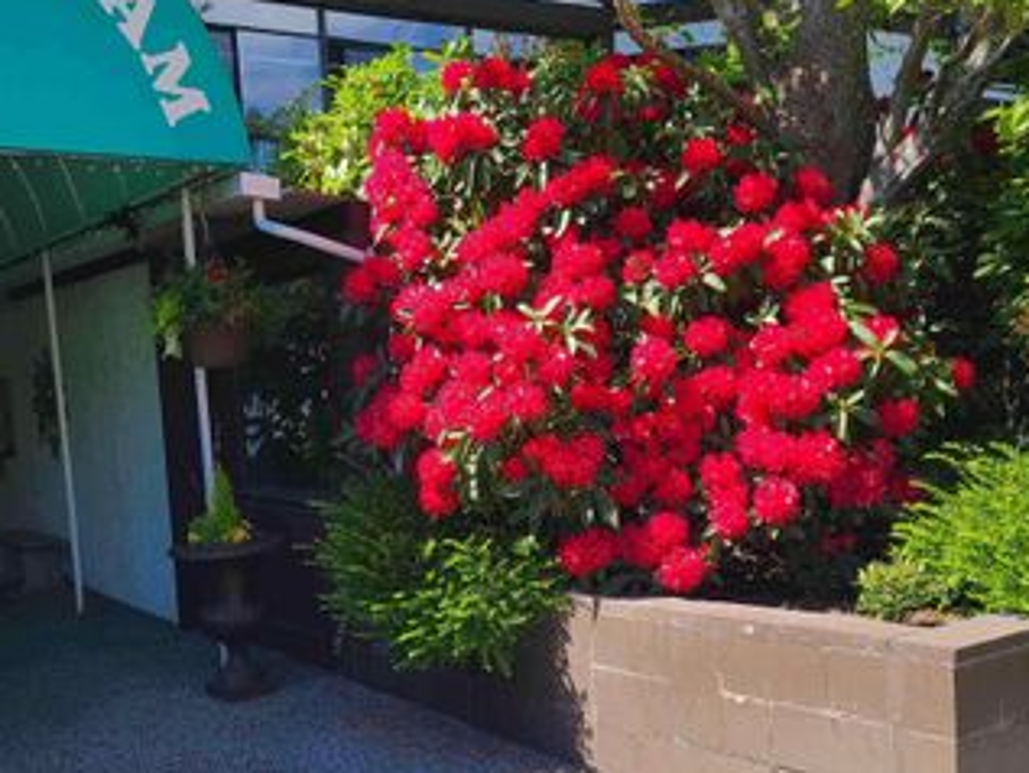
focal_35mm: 41
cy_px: 528
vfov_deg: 34.8
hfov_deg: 45.4
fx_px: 1219
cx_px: 396
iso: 40
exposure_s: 1/978
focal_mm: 5.4
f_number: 1.8
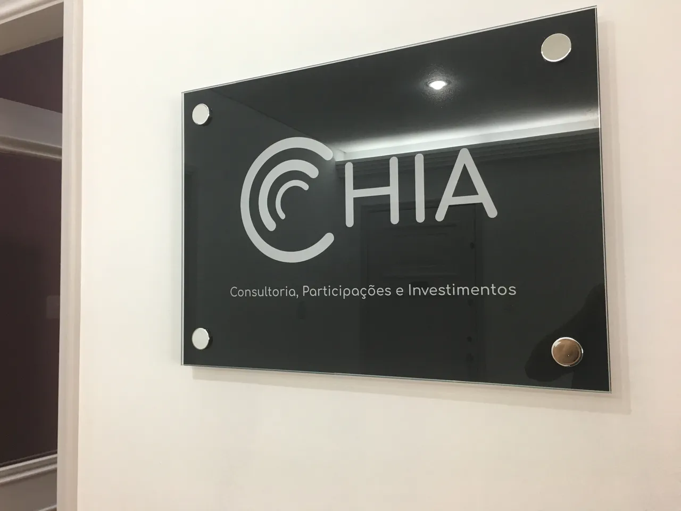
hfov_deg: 61.7
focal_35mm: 29
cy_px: 256
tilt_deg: +2.9
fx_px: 571
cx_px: 340
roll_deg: +0.3
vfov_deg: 48.2
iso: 100
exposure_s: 1/30
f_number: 2.2
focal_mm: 4.15
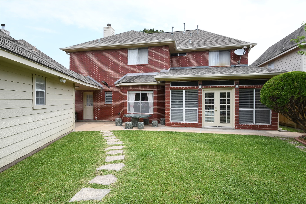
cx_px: 153
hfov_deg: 90.0
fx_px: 153
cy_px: 102
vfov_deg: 67.4
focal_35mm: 18
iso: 400
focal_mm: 12
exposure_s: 1/640
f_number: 8
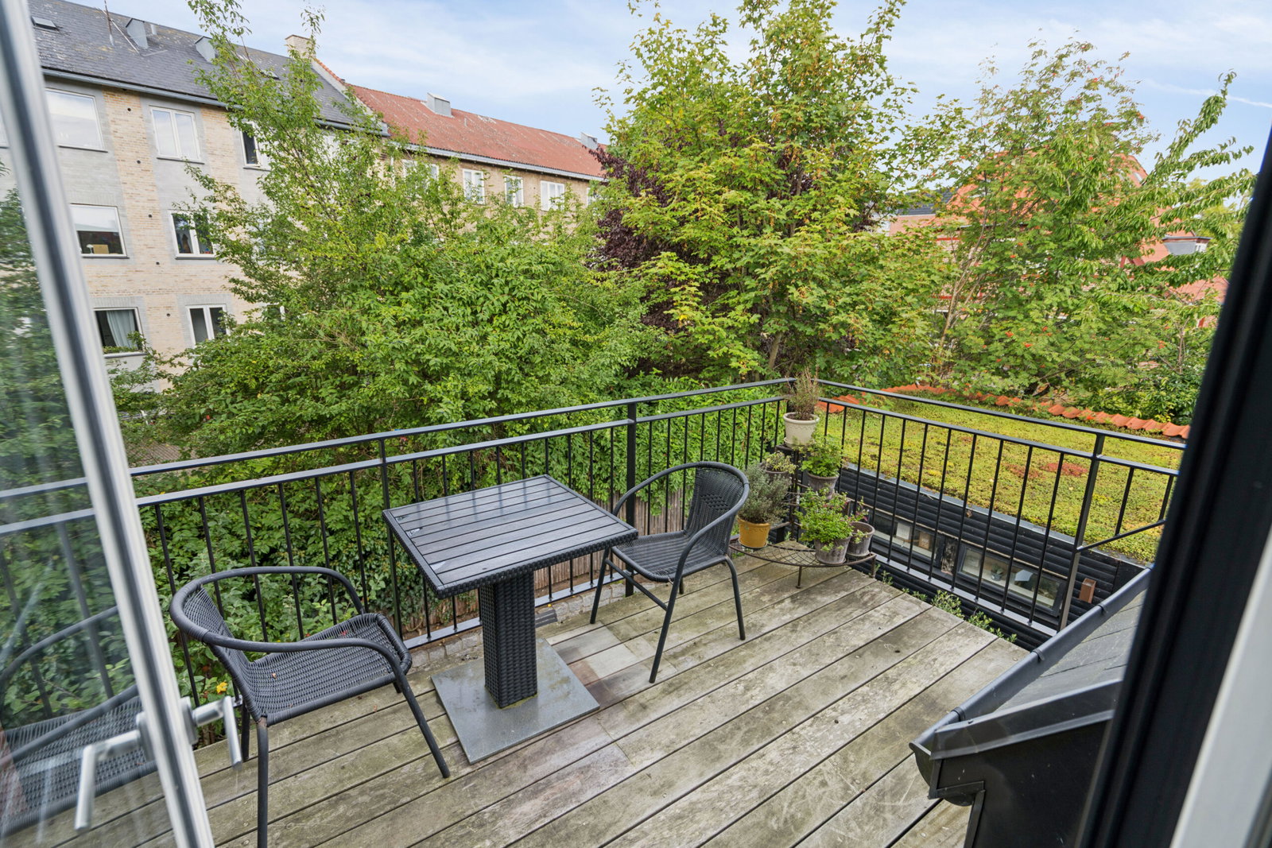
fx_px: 565
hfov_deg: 96.7
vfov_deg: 73.8
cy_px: 424
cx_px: 636
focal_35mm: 16
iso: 200
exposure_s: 1/125
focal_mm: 16
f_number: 4
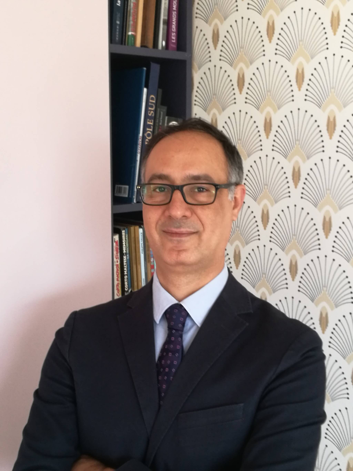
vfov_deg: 39.7
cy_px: 236
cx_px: 176
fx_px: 653
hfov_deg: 30.3
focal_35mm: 48
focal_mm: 4.5
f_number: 2.2
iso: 160
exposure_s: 1/50
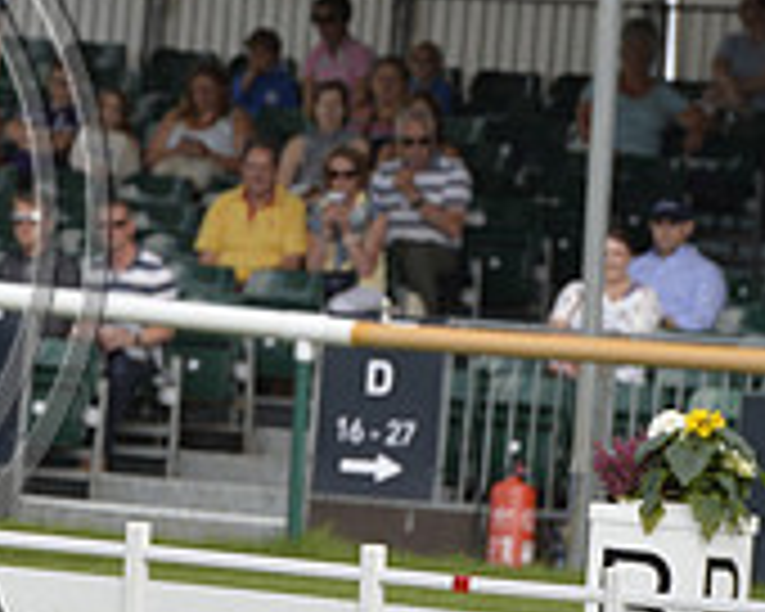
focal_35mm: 623
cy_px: 153
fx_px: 14105
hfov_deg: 3.1
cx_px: -405
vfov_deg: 2.5
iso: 400
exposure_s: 1/800
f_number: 7.1
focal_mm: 195
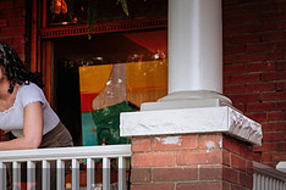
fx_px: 731
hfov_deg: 21.7
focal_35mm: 92
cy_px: 215
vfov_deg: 14.5
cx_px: 255
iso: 800
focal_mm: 24
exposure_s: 1/250
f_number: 4
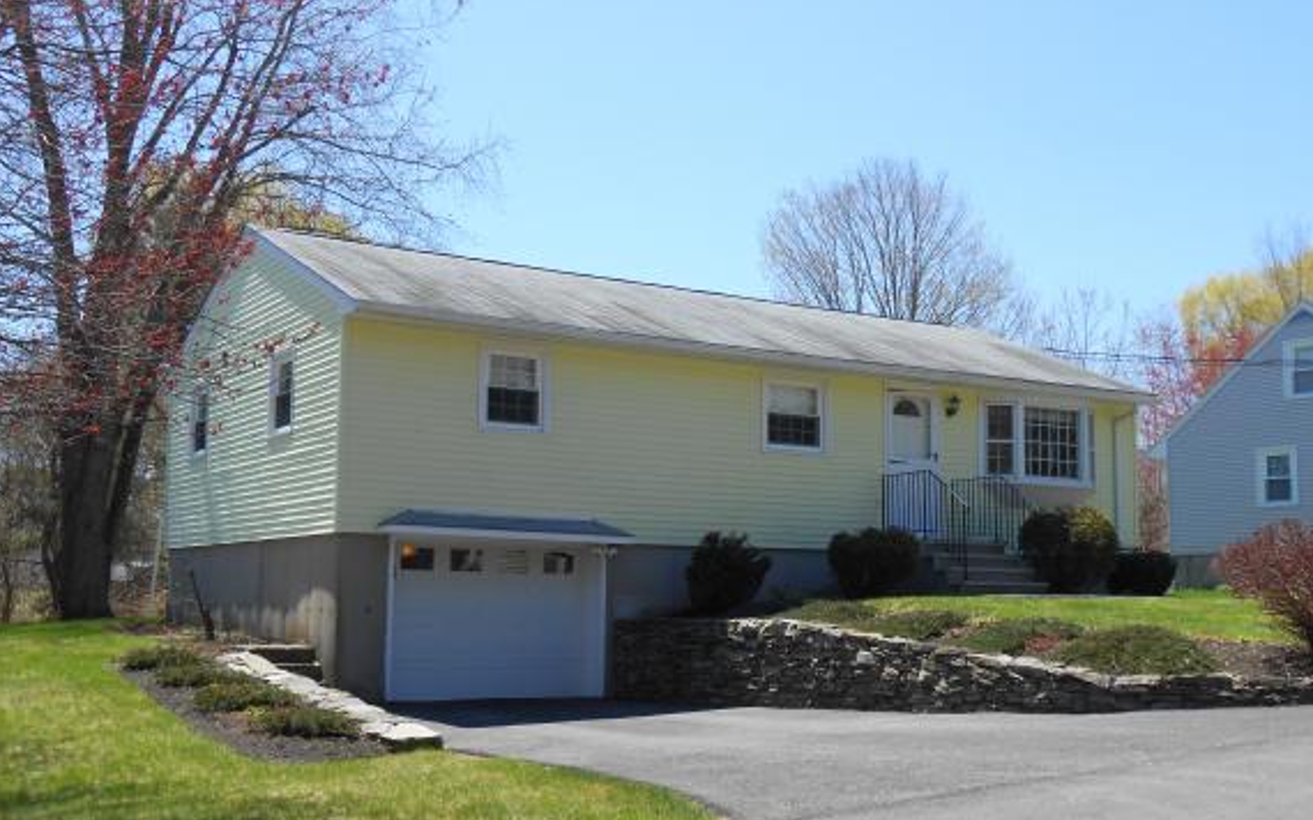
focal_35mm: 41
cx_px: 659
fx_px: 1467
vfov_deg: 31.2
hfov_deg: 48.2
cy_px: 456
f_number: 4.2
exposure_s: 1/400
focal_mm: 6.8
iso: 80
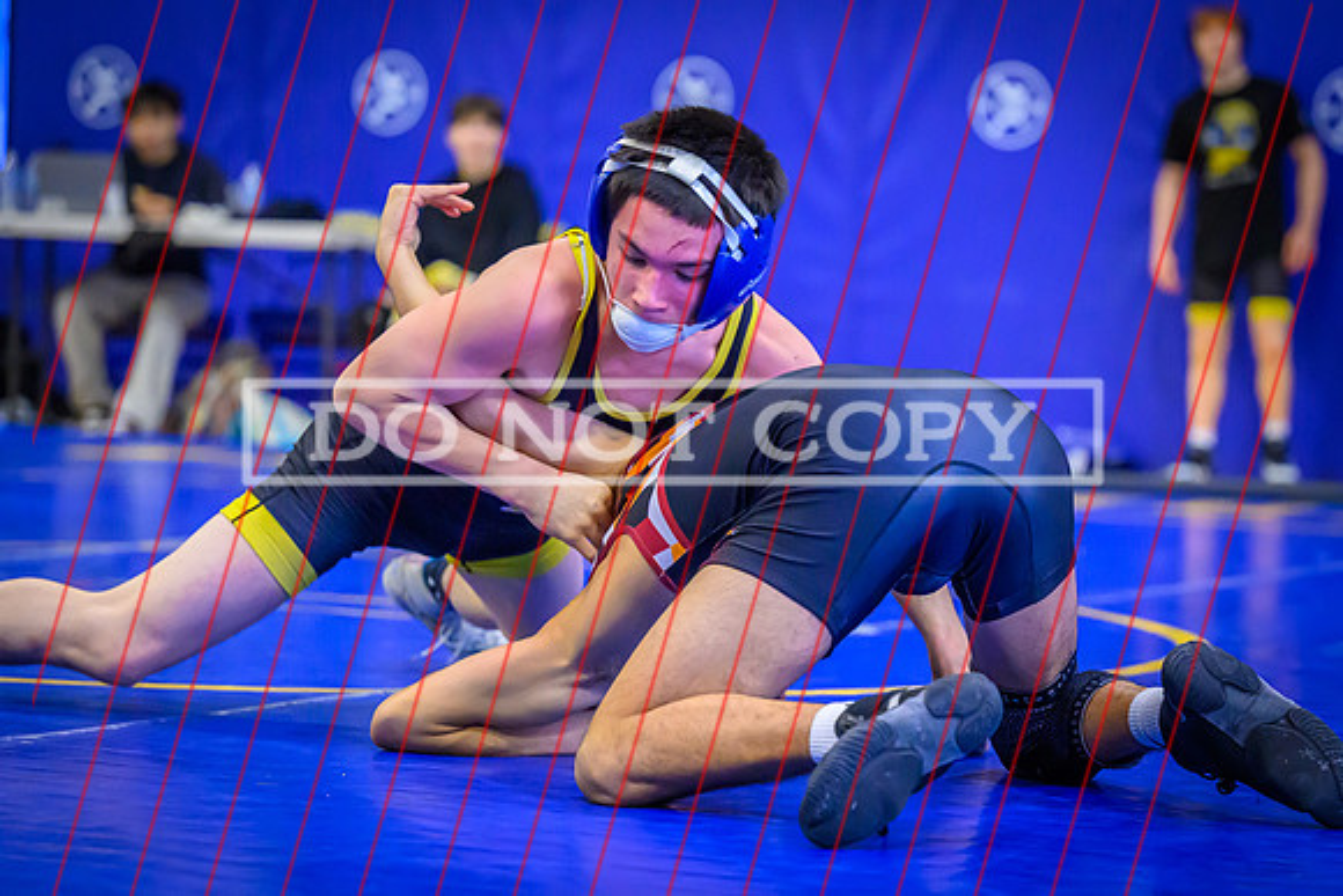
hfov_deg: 16.8
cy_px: 525
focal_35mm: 121
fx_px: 4529
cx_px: 837
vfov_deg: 11.3
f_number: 2.8
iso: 8000
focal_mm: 91
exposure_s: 1/640
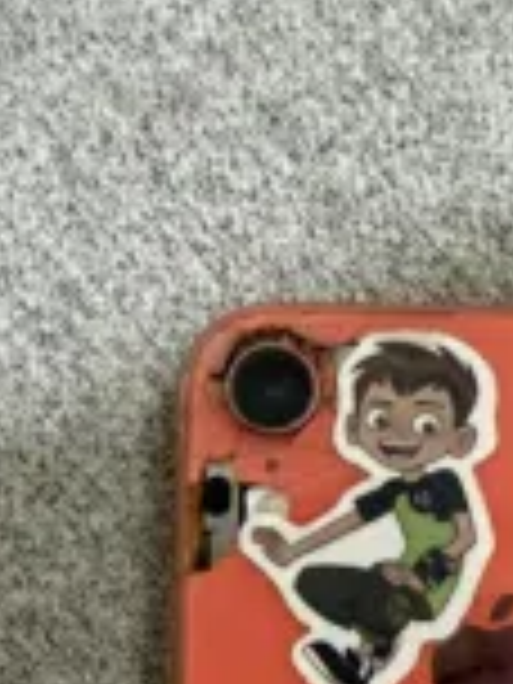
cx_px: 580
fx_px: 1245
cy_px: 882
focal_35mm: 63
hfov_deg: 21.9
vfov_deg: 26.3
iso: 500
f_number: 2.2
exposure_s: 1/50
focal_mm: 2.22
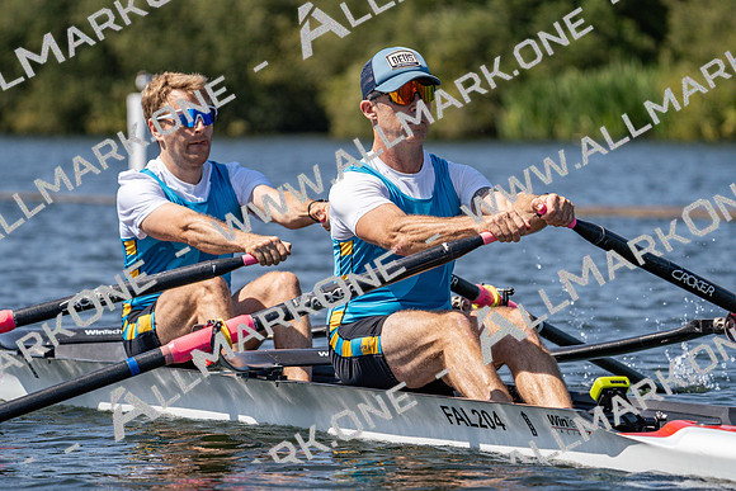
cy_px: 246
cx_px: 368
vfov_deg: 5.1
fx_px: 5480
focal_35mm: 268
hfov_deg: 7.7
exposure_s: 1/2000
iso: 250
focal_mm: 268
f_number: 5.6
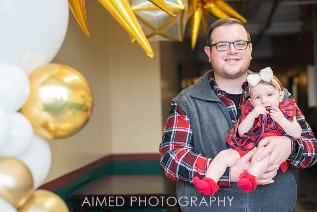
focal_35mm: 54
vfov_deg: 25.2
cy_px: 111
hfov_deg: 37.0
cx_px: 158
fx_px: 474
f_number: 2.5
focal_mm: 50
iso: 500
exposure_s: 1/250
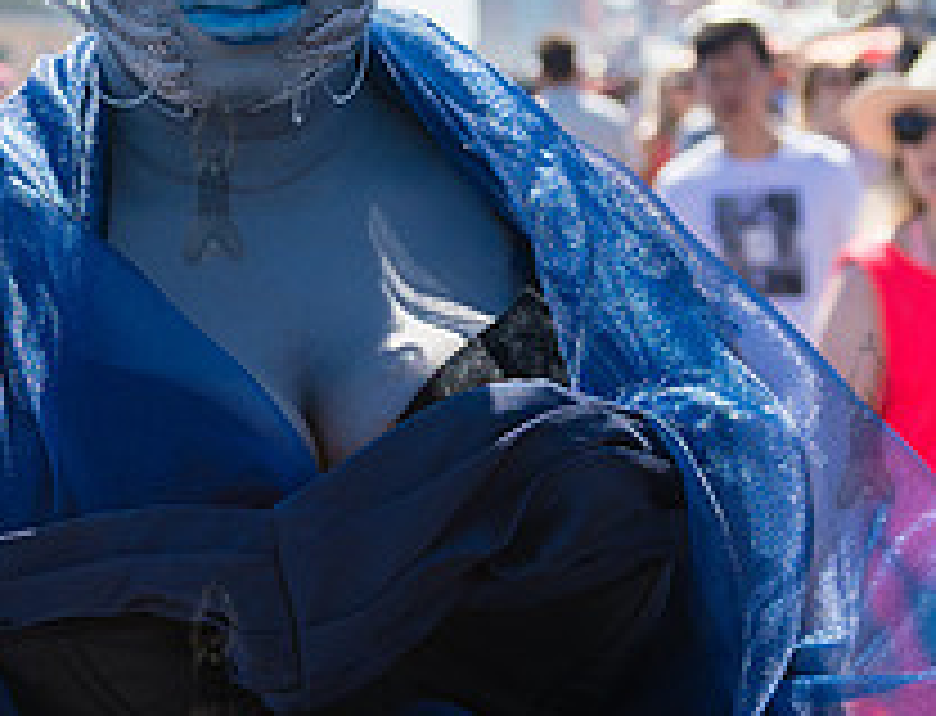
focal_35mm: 112
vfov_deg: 13.2
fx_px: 3050
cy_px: -7
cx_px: 236
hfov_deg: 17.4
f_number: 3.5
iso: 100
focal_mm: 31
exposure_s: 1/1000
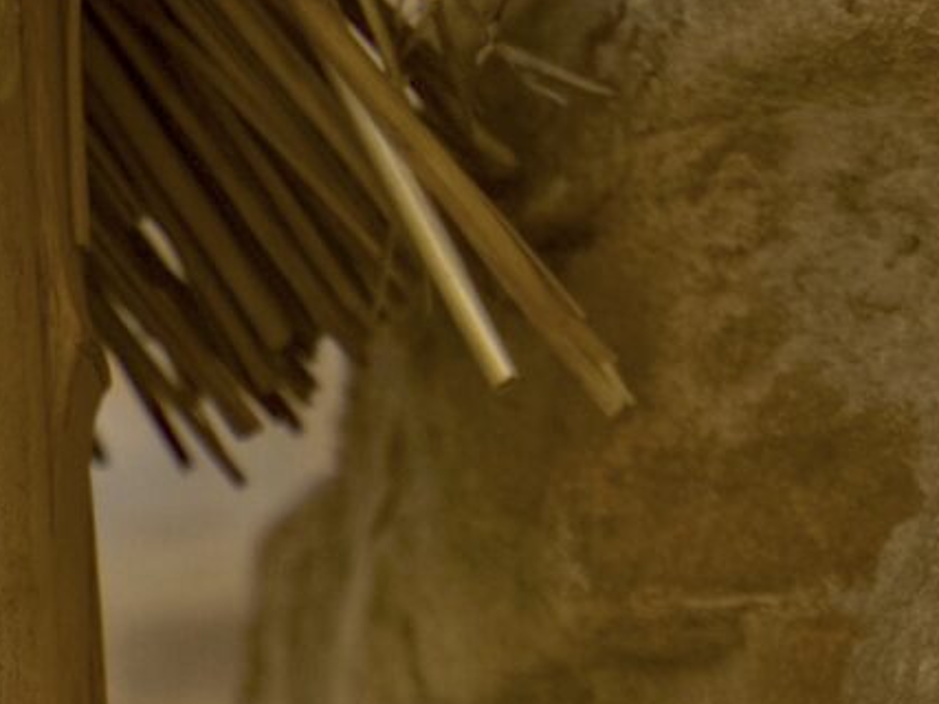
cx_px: -1808
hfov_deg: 8.5
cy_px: 622
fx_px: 5315
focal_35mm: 196
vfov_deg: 7.6
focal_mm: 34
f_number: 4.5
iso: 800
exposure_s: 1/1600
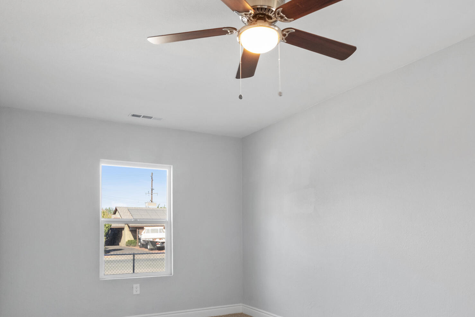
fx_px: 356
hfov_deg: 67.3
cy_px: 231
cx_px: 247
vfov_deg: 46.5
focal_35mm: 27
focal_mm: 16
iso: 1000
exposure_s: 1/3
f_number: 11
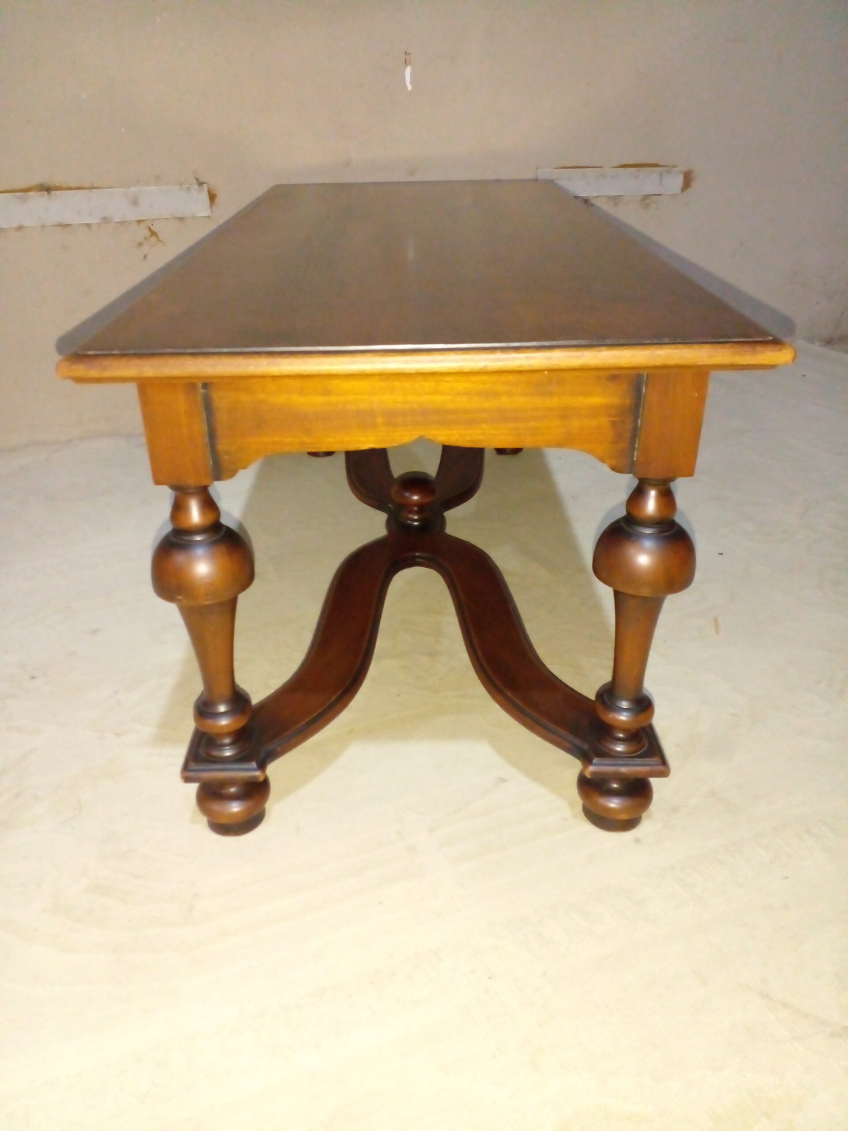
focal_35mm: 27
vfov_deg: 65.3
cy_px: 566
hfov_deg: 51.4
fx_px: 882
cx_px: 424
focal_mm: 3.6
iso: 500
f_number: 1.9
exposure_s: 1/25
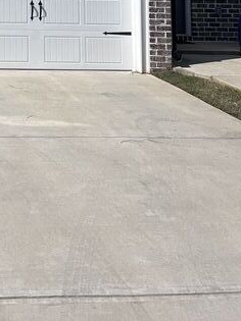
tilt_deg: +5.0
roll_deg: -0.6
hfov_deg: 20.7
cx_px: -54
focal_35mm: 66
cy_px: -70
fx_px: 613
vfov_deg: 26.0
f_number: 1.5
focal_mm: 5.7
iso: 50
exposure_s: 1/7463
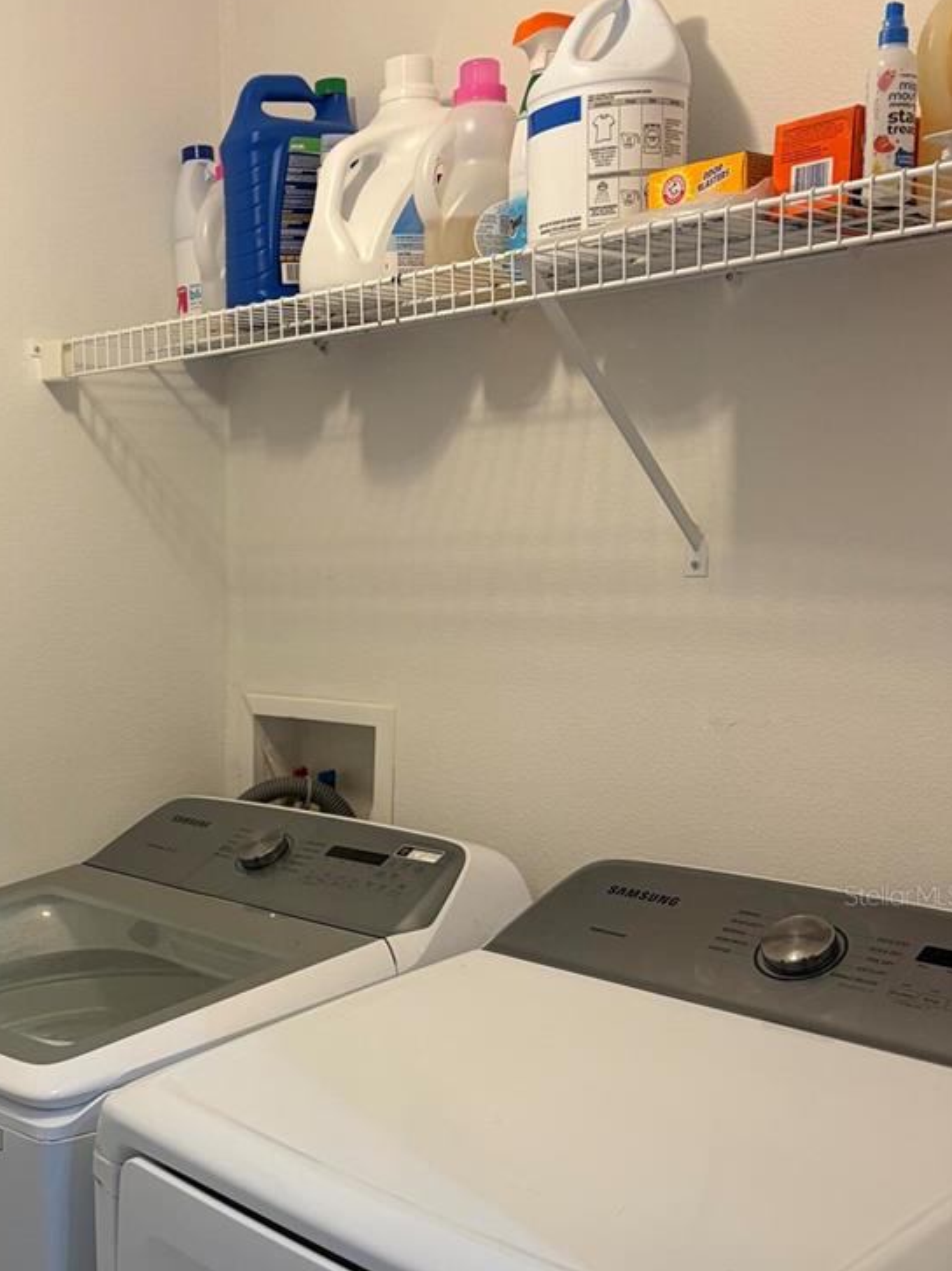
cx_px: 180
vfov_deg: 43.0
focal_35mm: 43
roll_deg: +0.9
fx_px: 1578
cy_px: 895
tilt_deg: -11.4
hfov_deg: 32.6
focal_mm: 5.96
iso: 125
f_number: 1.6
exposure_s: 1/120
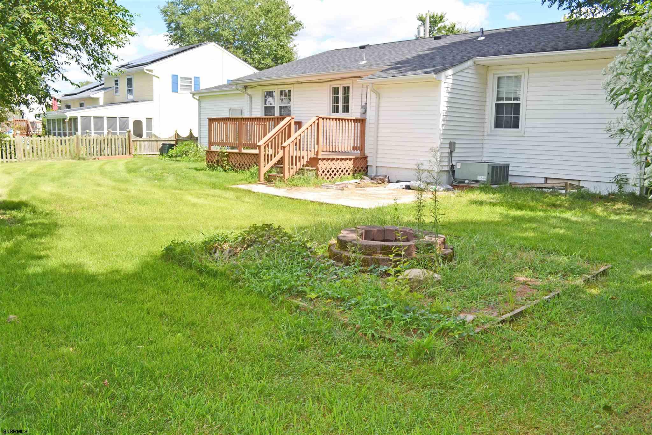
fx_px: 489
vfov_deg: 47.9
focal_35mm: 27
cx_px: 326
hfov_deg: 67.4
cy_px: 218
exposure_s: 1/200
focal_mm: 18
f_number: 5.6
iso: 100
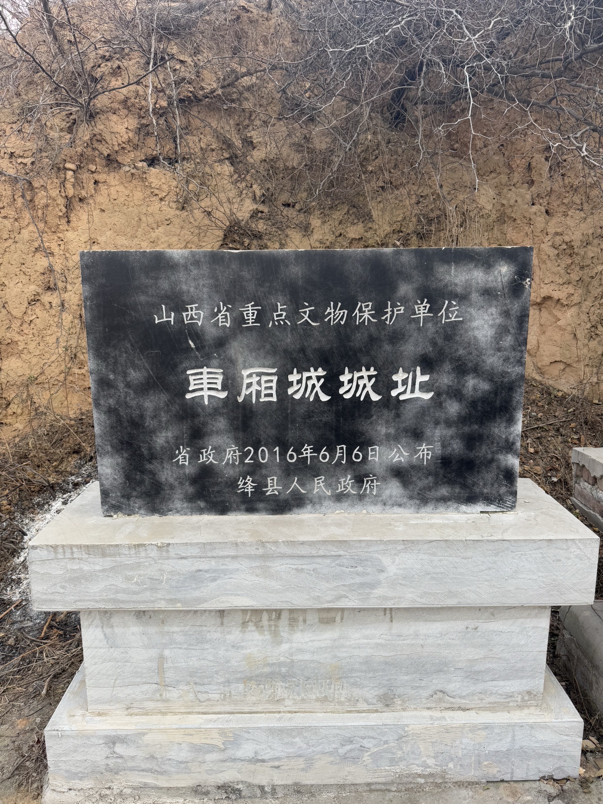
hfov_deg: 56.8
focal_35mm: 24
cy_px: 402
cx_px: 302
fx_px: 557
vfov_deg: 71.6
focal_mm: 6.76
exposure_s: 1/535
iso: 80
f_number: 1.78
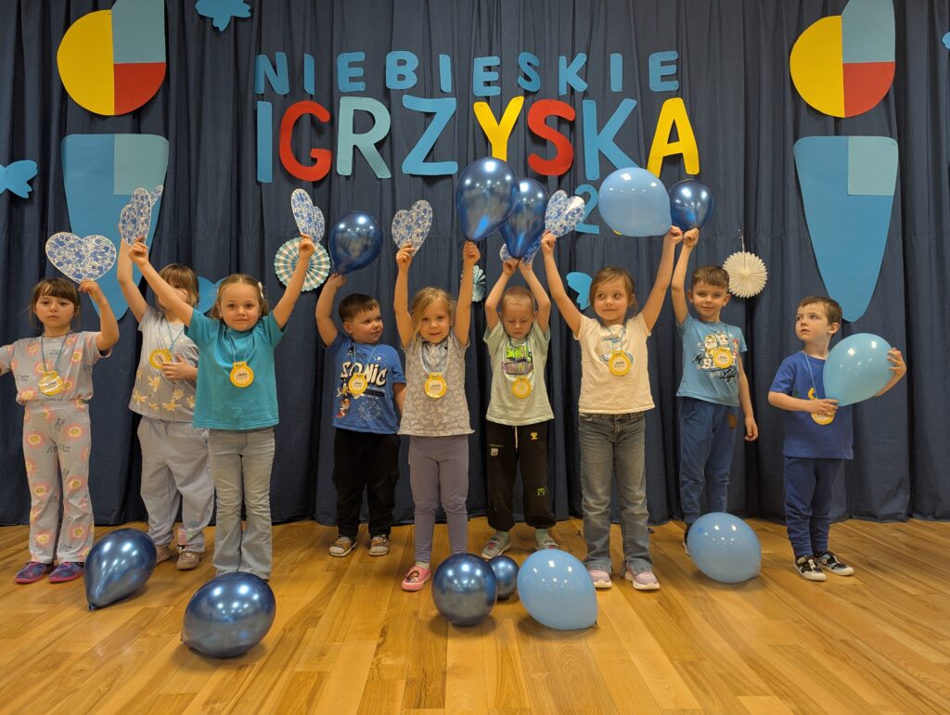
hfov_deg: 71.5
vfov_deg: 56.9
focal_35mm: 24
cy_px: 358
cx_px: 475
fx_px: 660
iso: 98
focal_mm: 6.81
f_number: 1.85
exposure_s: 1/96
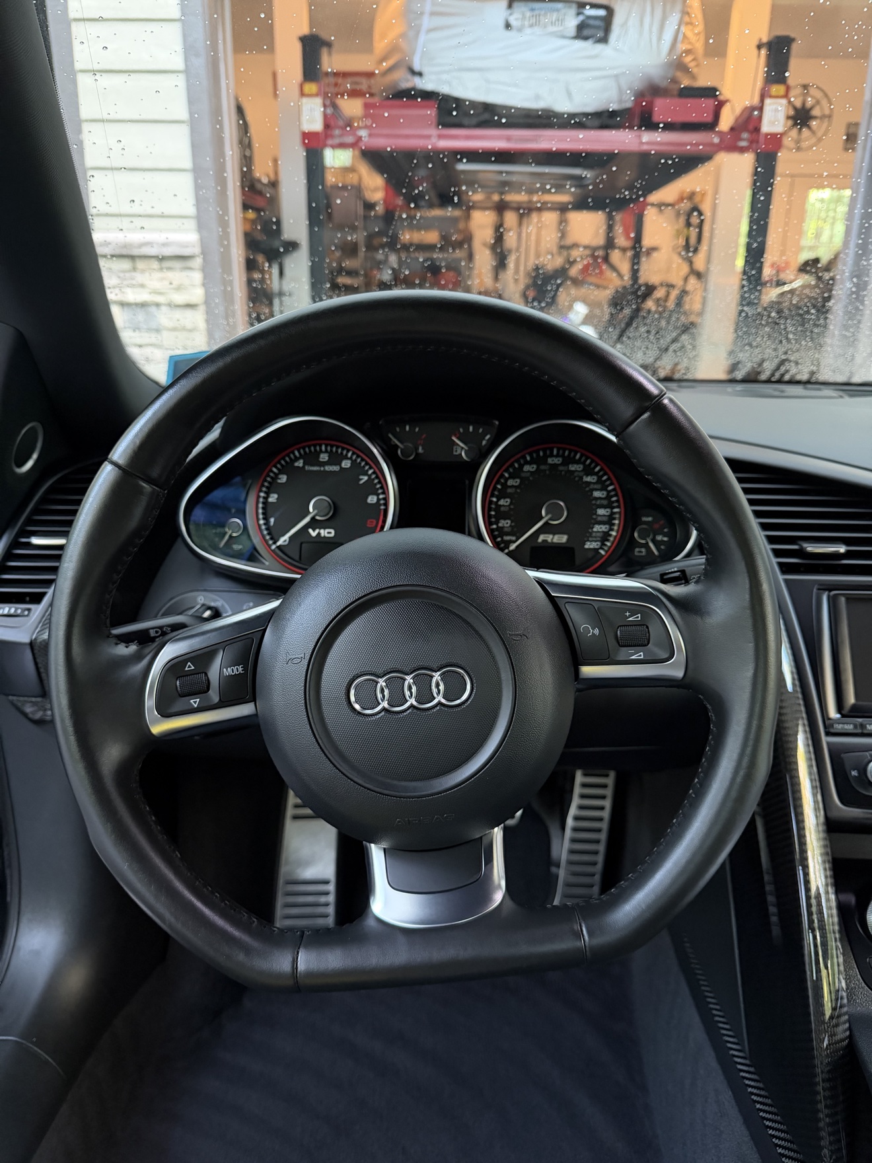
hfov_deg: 56.8
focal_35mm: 24
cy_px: 582
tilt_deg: -20.2
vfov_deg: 71.6
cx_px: 436
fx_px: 806
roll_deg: -0.4
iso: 1000
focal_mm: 6.76
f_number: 1.78
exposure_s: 1/40
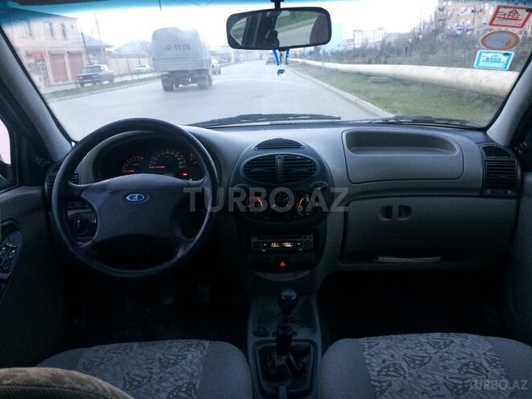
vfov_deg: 48.2
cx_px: 266
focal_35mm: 29
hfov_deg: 61.7
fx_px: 446
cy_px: 200
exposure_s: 1/33
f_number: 2.2
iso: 200
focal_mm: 4.15
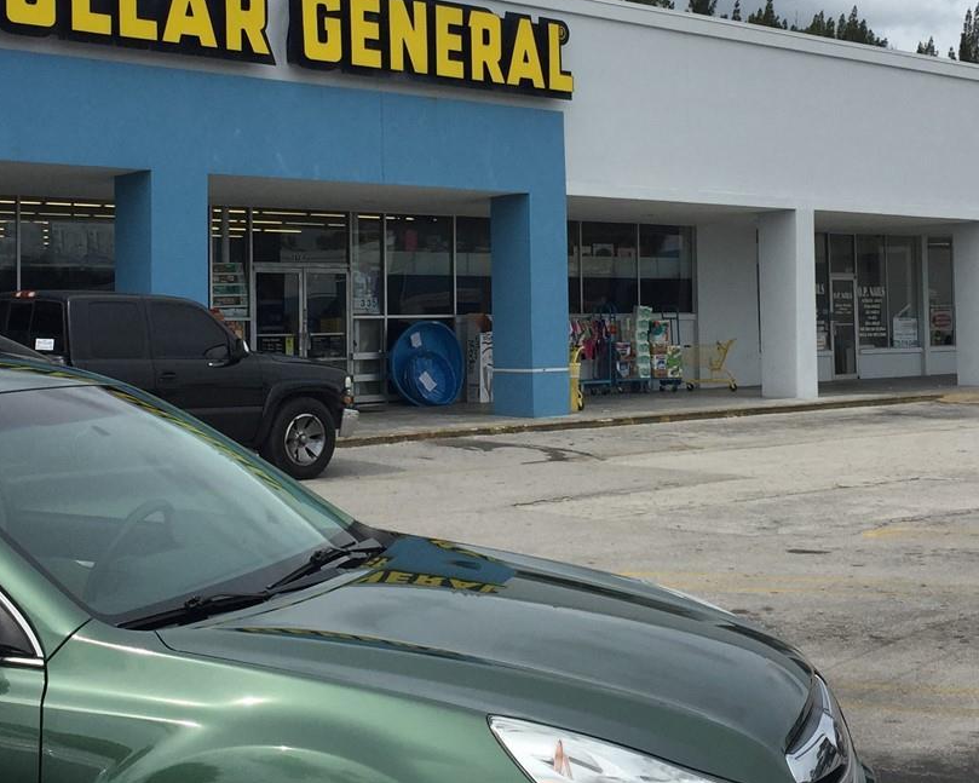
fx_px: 1622
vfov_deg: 26.9
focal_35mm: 56
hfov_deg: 33.5
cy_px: 234
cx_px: 437
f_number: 2.2
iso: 32
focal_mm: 4.15
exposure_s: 1/2825
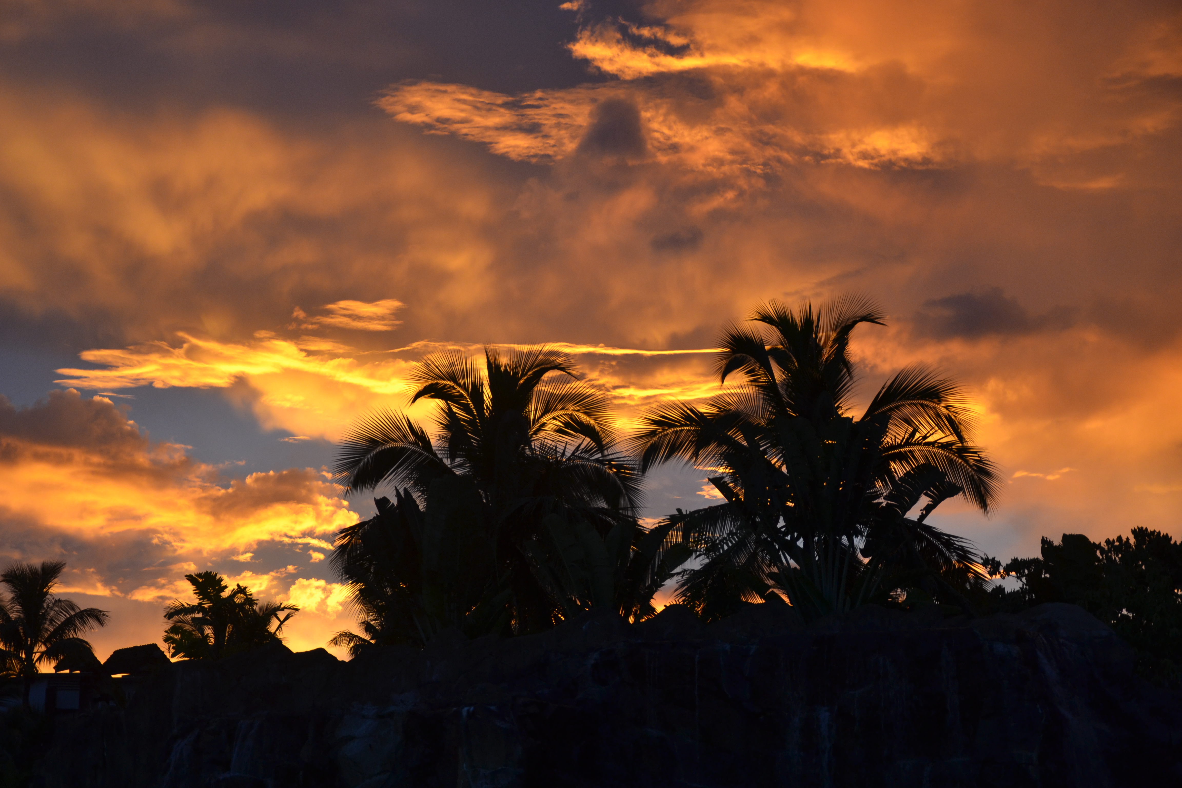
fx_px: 2068
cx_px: 591
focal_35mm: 63
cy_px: 394
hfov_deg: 31.9
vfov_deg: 21.6
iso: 500
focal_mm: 42
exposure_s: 1/60
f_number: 4.8
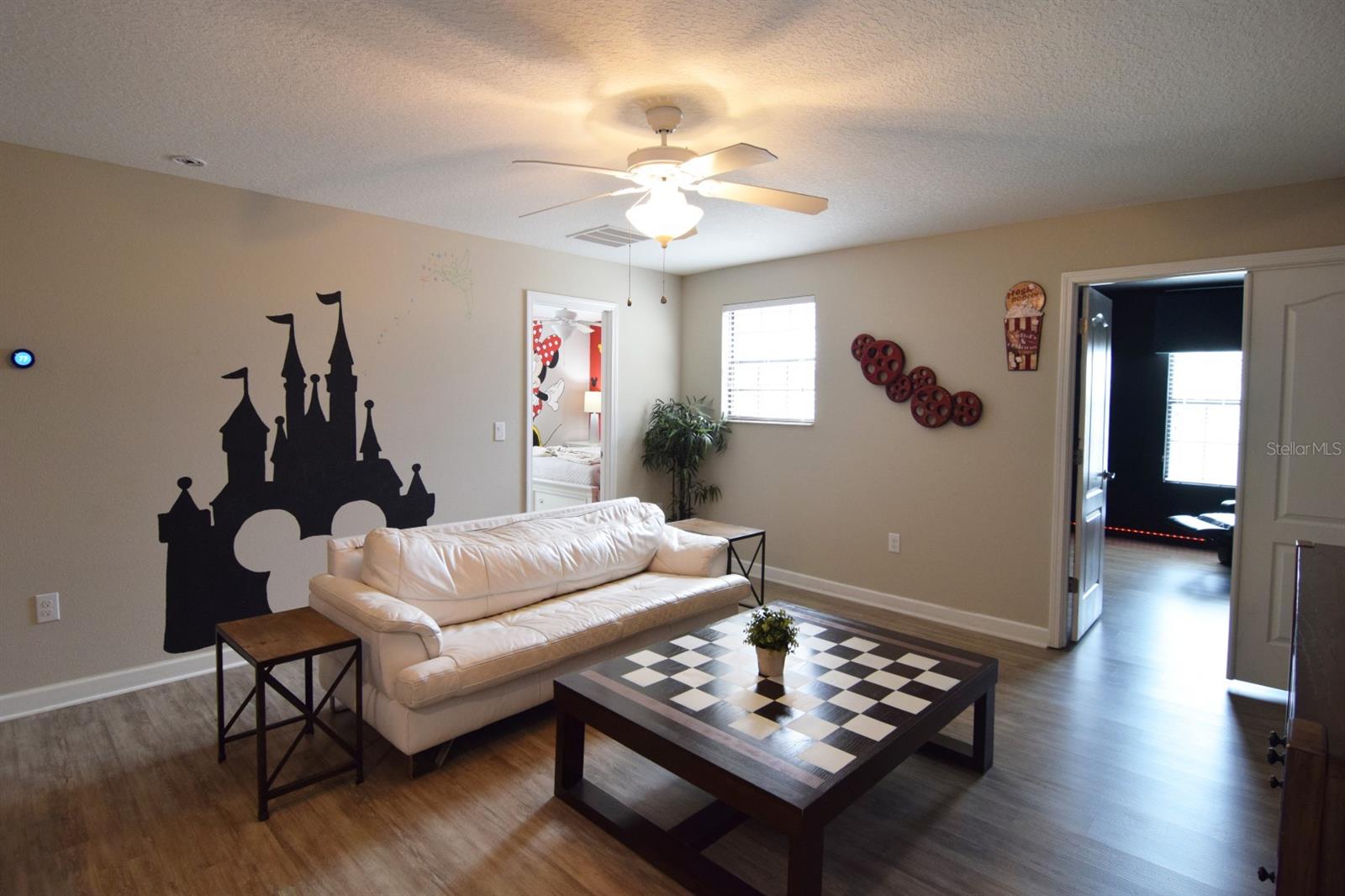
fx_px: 616
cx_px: 672
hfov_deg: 95.0
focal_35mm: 16
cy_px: 448
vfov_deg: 72.0
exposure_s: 1/60
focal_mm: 11
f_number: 4
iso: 800
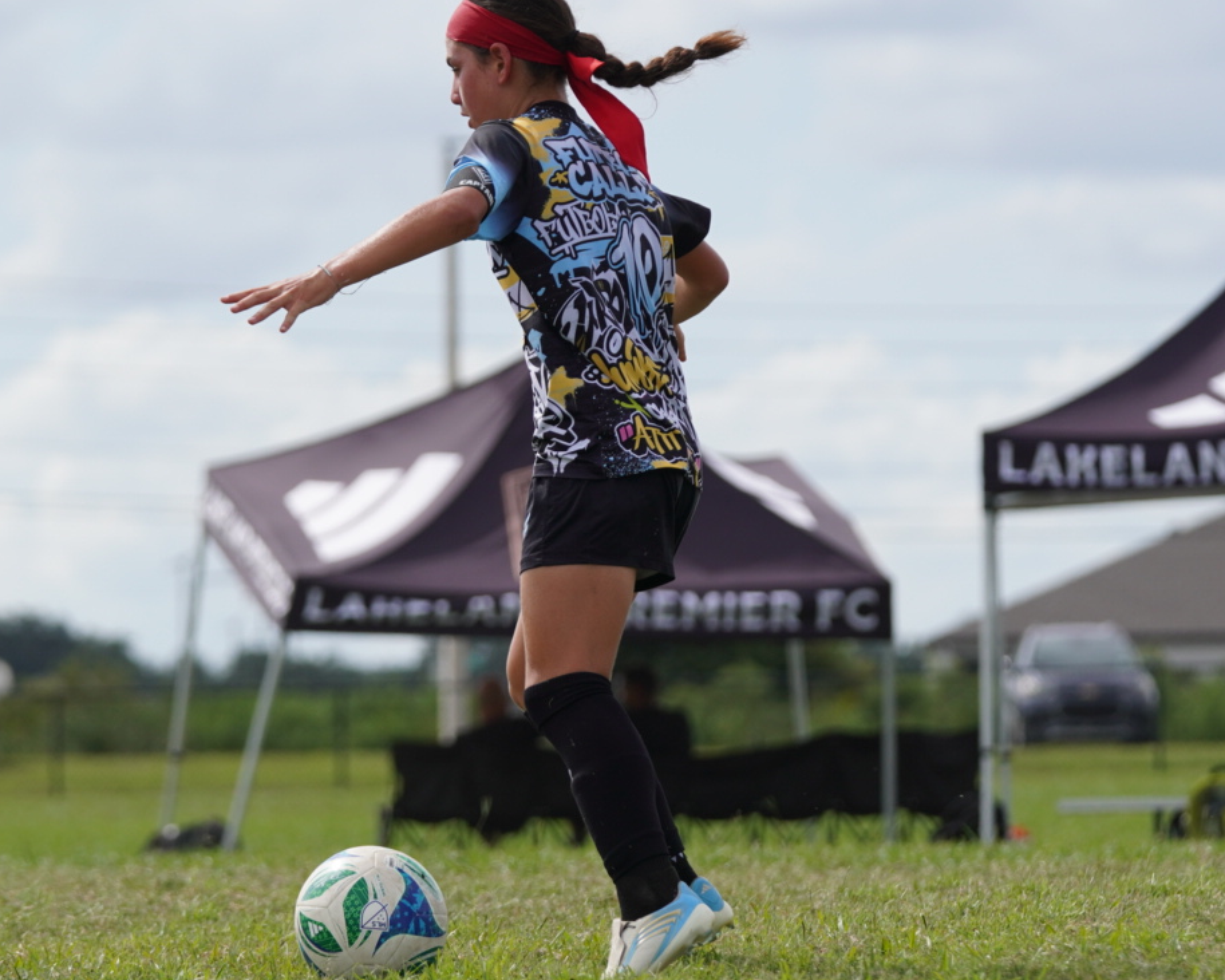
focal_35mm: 331
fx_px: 11994
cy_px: 422
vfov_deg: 4.7
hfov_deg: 5.8
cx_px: 564
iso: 160
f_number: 4
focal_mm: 133
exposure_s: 1/2000
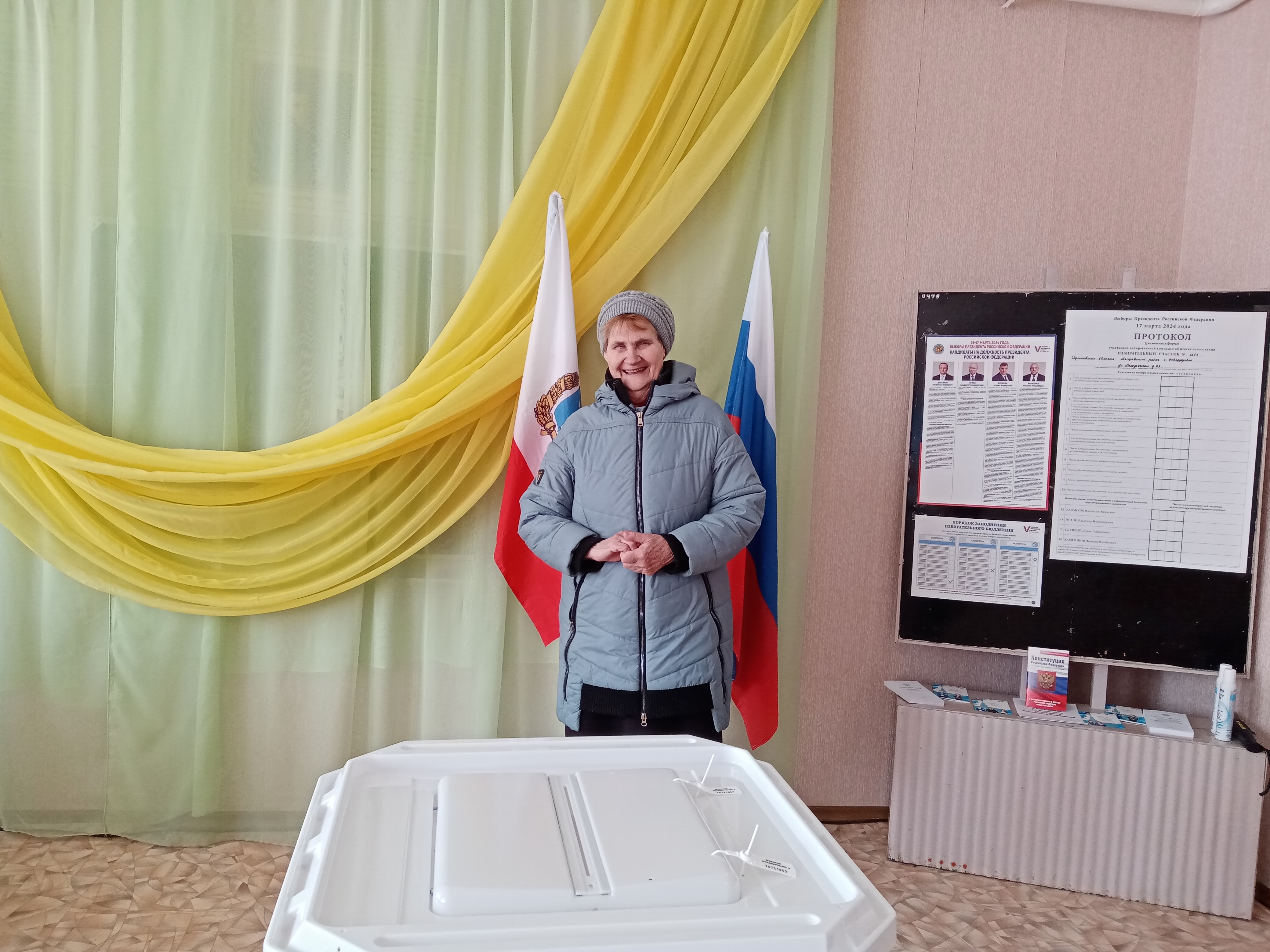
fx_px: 954
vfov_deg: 53.1
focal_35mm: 26
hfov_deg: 67.3
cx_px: 635
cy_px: 476
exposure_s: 1/100
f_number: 1.8
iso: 134
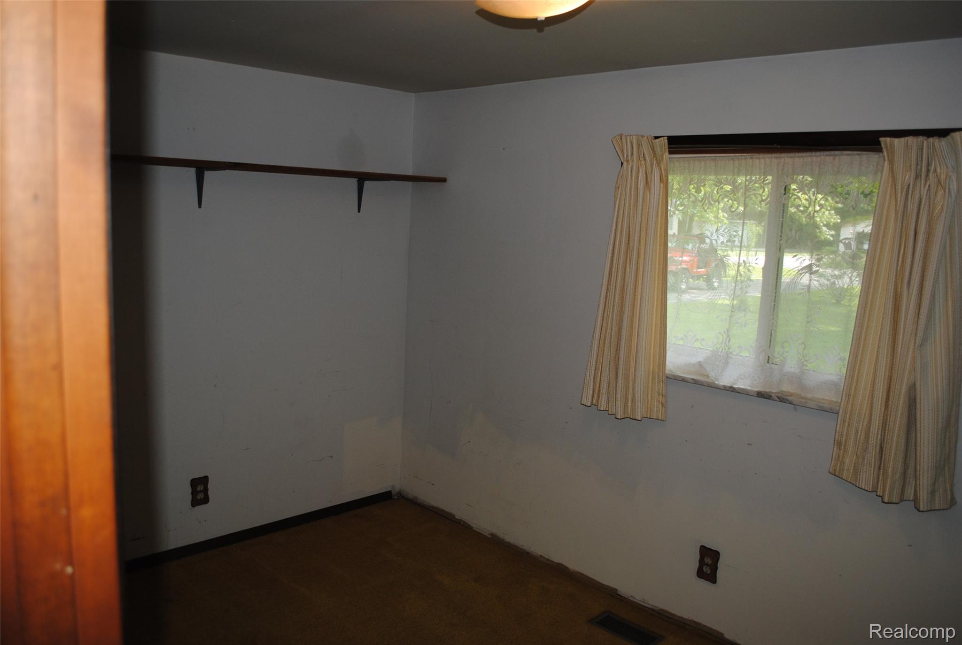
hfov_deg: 67.3
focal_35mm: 27
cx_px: 481
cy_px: 322
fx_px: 723
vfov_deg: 48.1
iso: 200
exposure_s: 1/60
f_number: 3.5
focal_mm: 18
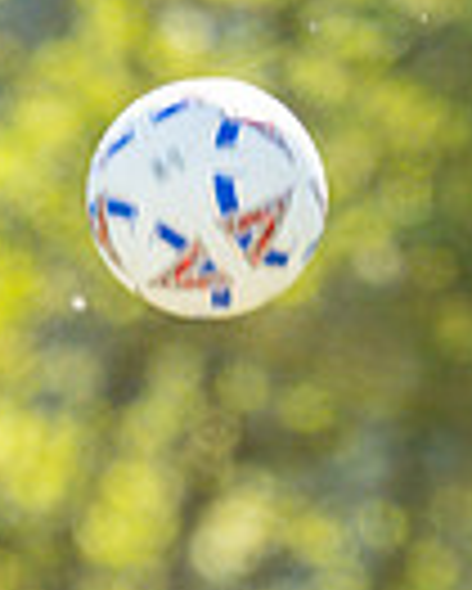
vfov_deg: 0.8
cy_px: 759
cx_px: -286
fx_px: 42104
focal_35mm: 2414
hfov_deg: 0.6
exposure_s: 1/1250
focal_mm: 400
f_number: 4.5
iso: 400
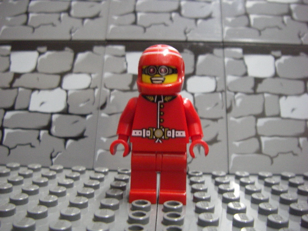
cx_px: 154
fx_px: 338
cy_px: 116
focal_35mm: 38
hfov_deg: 49.0
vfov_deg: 37.7
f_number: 3.3
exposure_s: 1/4
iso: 320
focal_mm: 6.3
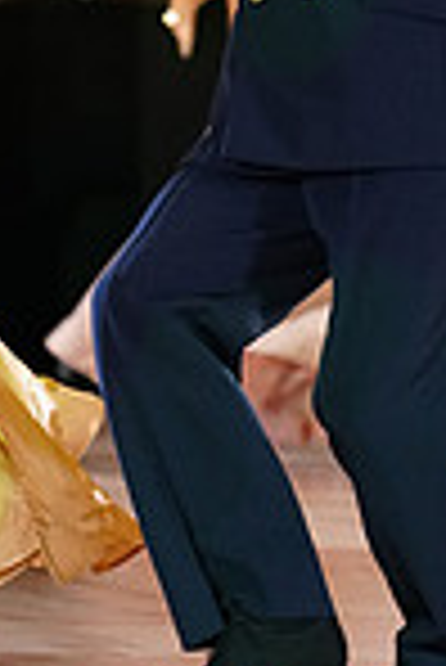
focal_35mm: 541
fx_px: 10029
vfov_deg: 3.8
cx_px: -88
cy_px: -158
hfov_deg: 2.5
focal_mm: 138
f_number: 2.8
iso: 2500
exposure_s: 1/400
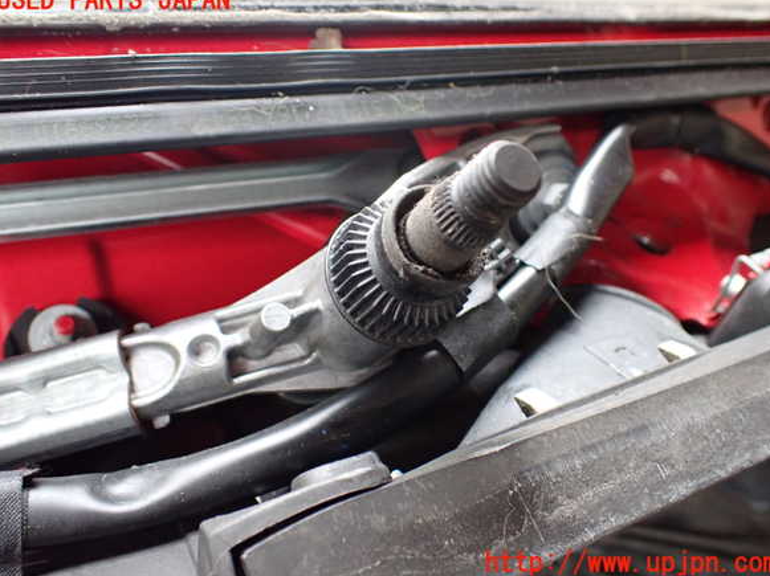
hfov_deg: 58.4
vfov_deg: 45.4
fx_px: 689
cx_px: 387
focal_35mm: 31
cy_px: 282
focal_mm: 5.4
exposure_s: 1/60
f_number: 2.3
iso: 800
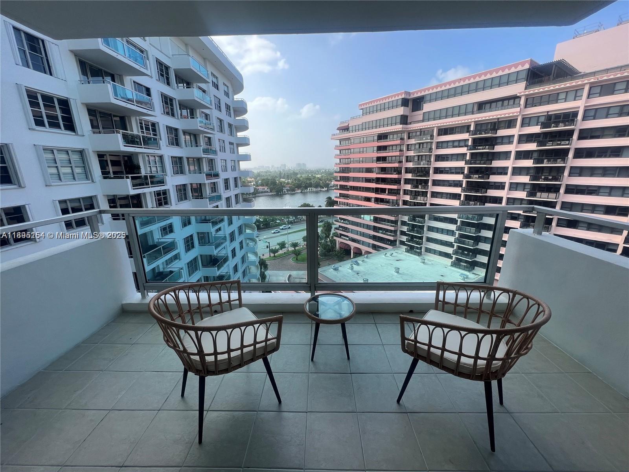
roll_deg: +2.2
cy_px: 236
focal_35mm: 13
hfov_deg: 106.2
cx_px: 314
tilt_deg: -17.3
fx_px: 236
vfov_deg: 89.9
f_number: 1.8
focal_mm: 1.57
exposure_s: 1/727
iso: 32
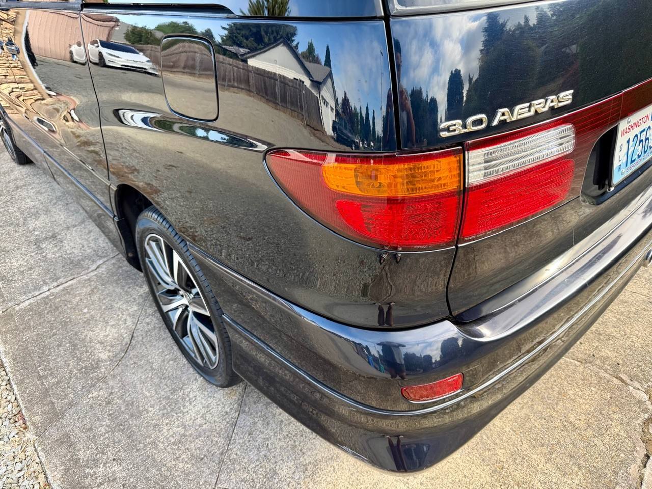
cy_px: 244
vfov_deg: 56.8
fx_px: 452
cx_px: 326
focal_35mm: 24
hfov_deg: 71.6
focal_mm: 6.76
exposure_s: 1/416
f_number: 1.78
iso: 100
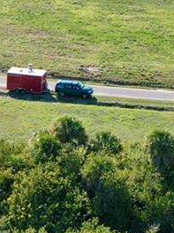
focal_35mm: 164
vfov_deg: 11.7
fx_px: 1100
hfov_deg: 8.8
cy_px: 315
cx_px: -104
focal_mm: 10.26
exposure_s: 1/400
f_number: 5.6
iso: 100
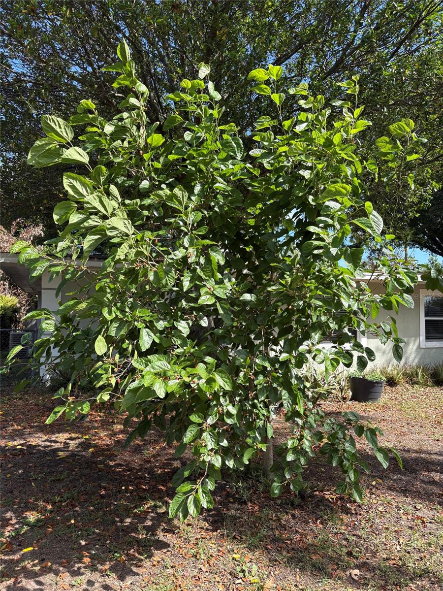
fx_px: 444
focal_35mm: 26
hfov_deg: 53.1
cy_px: 296
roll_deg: +0.1
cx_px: 222
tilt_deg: +2.8
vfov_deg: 67.3
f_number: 1.6
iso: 50
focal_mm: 5.96
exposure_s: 1/973
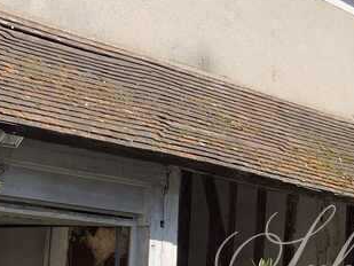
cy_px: 269
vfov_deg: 14.4
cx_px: 454
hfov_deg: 18.2
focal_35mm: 101
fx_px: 1033
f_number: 1.8
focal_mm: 4.25
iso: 25
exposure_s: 1/1176
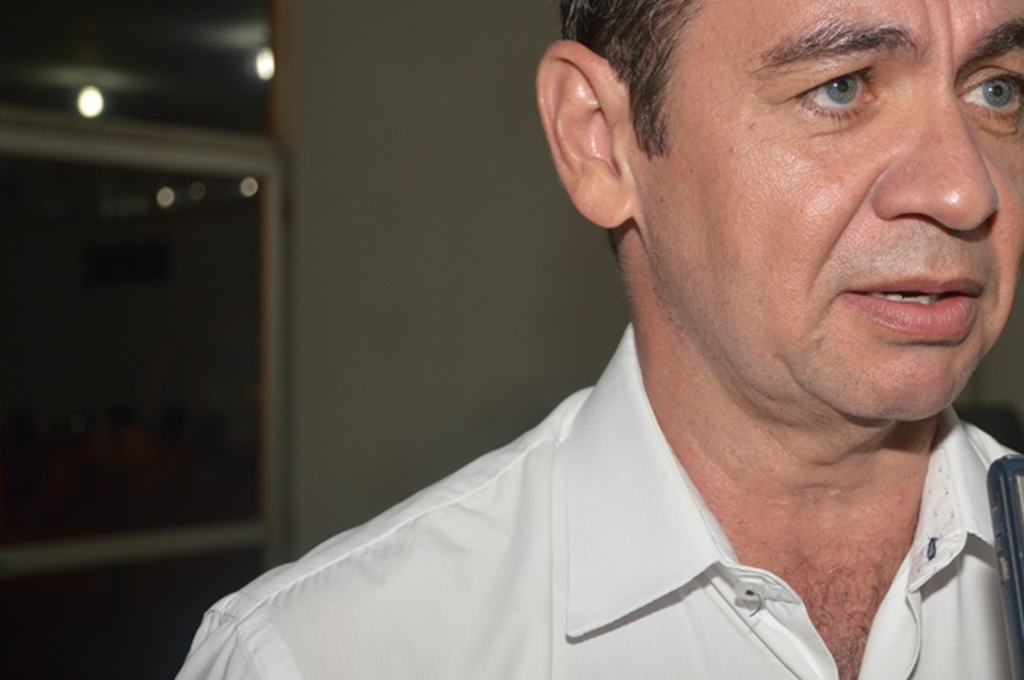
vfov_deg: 21.2
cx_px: 729
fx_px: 1813
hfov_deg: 31.2
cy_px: 273
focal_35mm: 64
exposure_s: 1/60
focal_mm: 27
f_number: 4
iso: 200
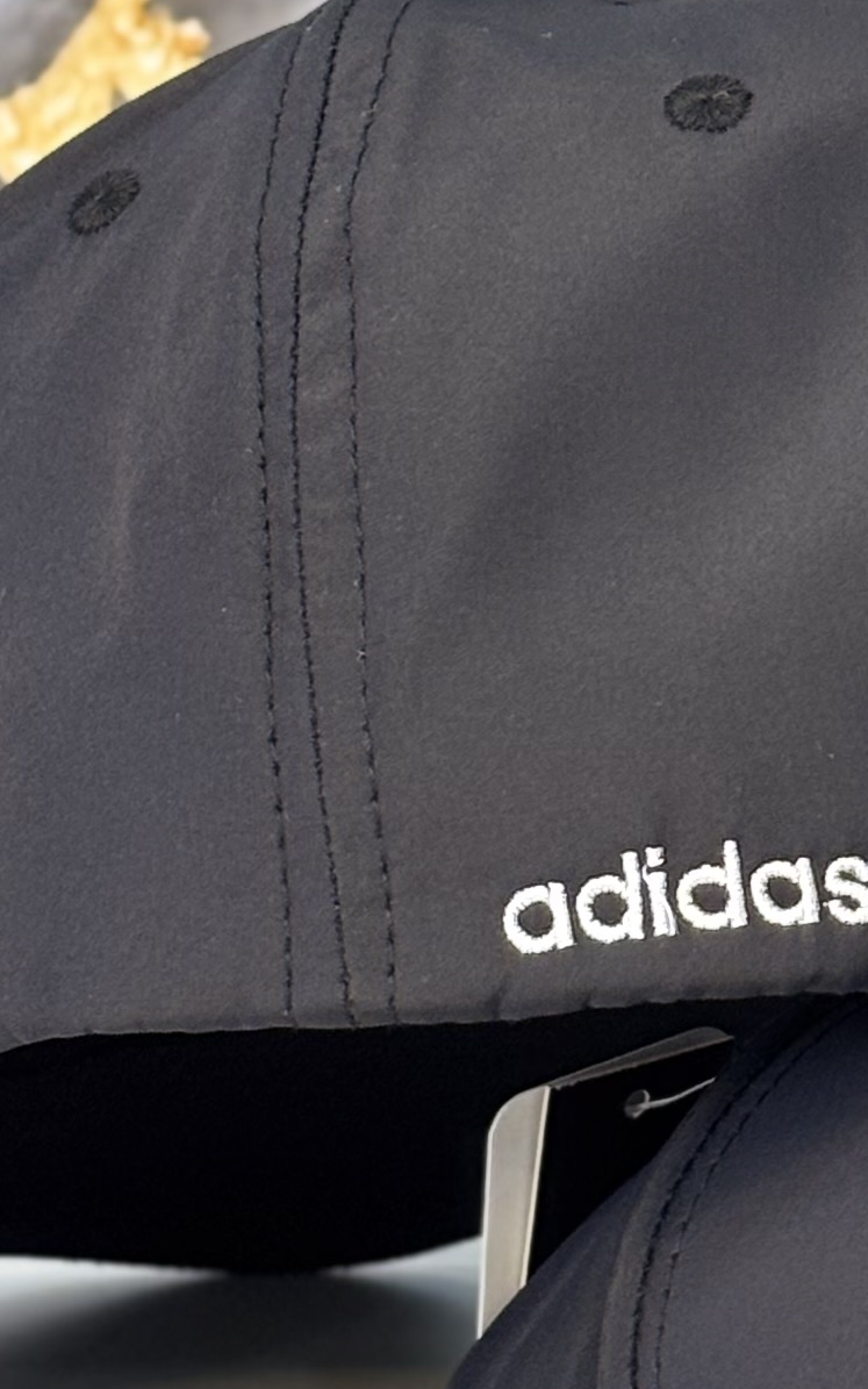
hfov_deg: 6.9
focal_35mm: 186
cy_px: 600
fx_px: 7039
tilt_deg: -17.2
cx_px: 1311
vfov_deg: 11.3
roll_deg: -2.2
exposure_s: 1/50
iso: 50
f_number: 1.6
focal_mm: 5.96
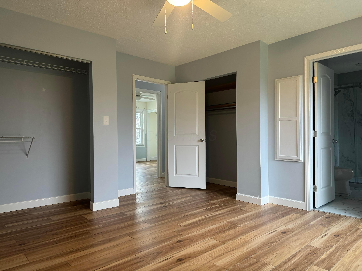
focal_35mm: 24
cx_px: 181
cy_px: 136
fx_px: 251
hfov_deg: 71.6
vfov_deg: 56.8
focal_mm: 6.76
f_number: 1.78
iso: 200
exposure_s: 1/60
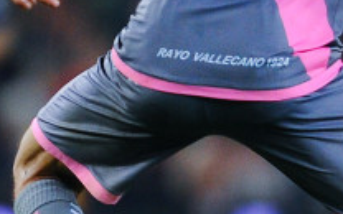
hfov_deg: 1.2
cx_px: 132
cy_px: 40
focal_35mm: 1775
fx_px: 16592
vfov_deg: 0.7
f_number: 2.8
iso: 2000
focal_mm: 400
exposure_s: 1/1000
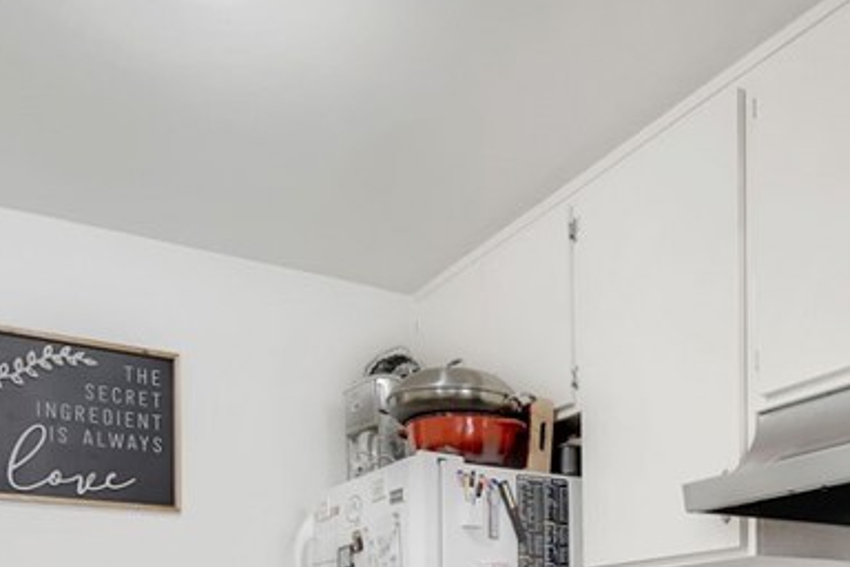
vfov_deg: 29.3
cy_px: 659
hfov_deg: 48.3
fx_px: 944
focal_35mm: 40
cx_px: 480
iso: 800
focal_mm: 10
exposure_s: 1/40
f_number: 3.5
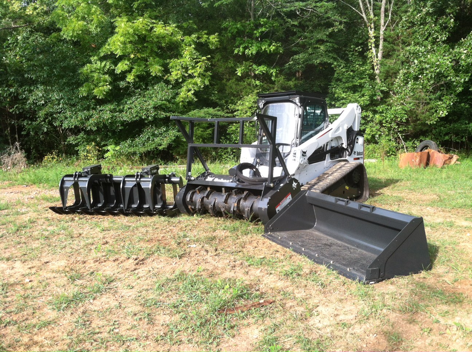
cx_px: 236
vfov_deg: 40.6
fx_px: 477
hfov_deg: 52.7
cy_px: 176
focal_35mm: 35
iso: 80
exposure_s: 1/219
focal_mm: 3.85
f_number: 2.8
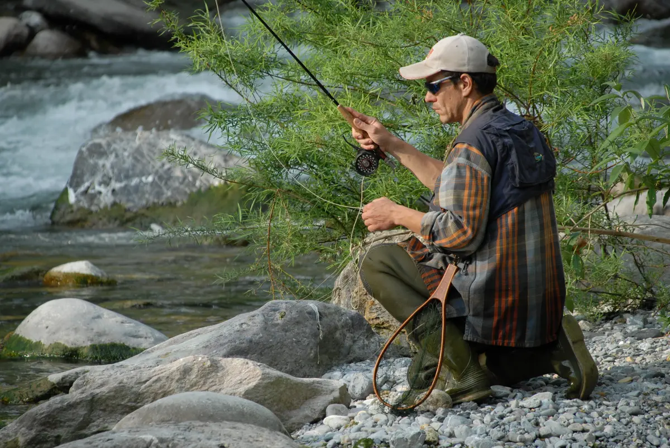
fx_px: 5589
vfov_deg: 4.6
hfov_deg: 6.9
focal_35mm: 300
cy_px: 224
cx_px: 335
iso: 200
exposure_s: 1/160
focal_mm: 200
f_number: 6.3
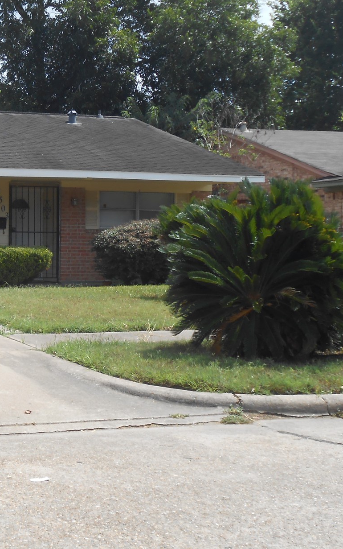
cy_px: 280
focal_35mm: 67
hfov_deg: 18.3
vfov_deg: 30.6
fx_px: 1002
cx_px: -84
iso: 80
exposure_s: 1/500
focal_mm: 6.8
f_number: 4.2
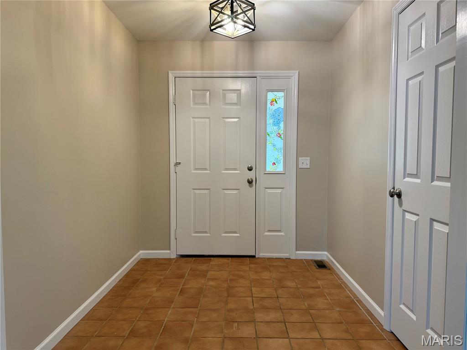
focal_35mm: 24
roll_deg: +0.1
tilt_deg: -1.7
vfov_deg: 56.8
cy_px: 175
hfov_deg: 71.6
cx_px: 234
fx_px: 324
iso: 125
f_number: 1.78
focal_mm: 6.76
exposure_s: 1/120
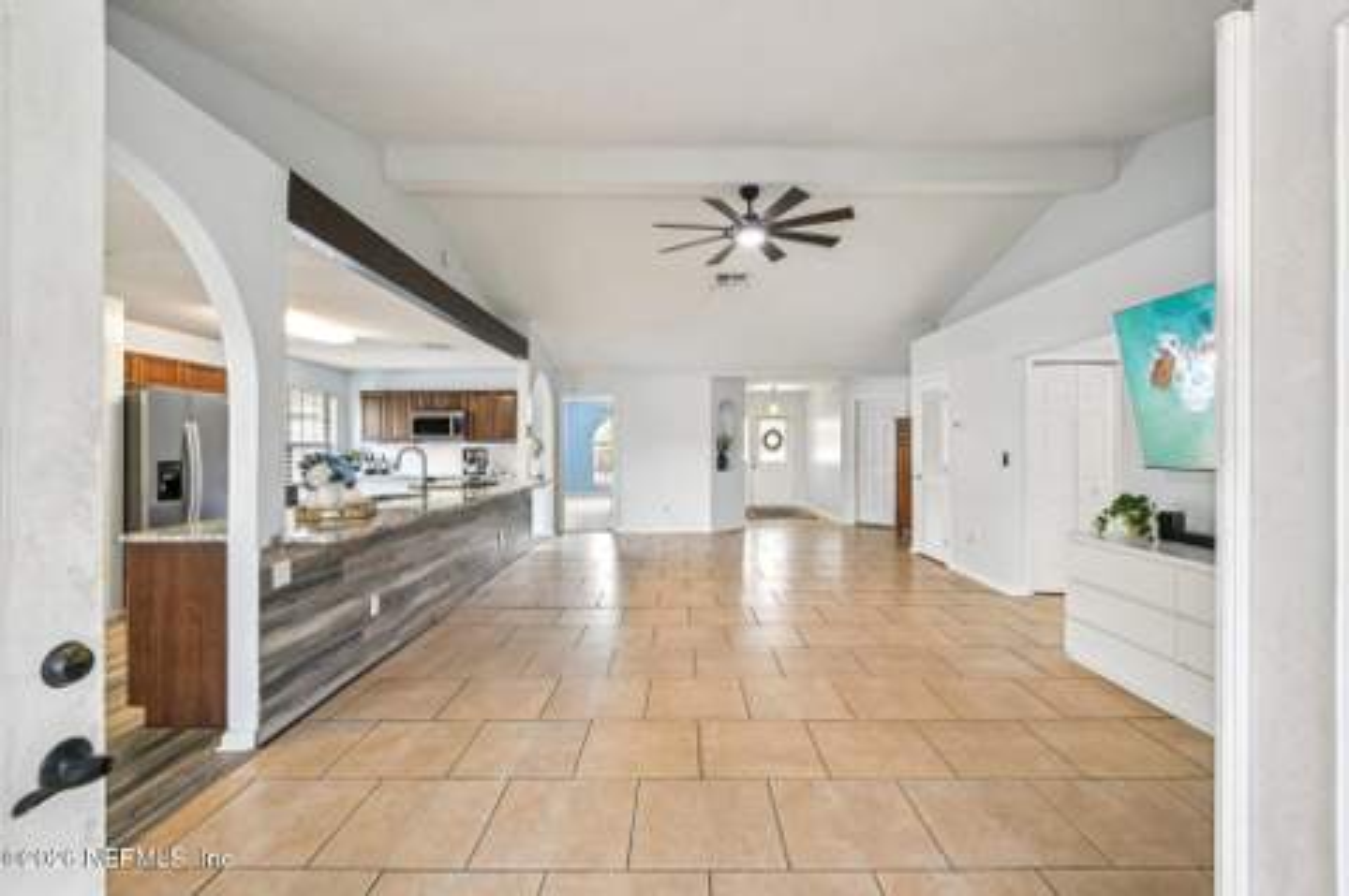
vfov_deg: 77.2
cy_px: 448
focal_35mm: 15
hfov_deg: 100.4
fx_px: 561
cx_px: 674
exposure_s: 1/6
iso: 400
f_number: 8
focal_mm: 10
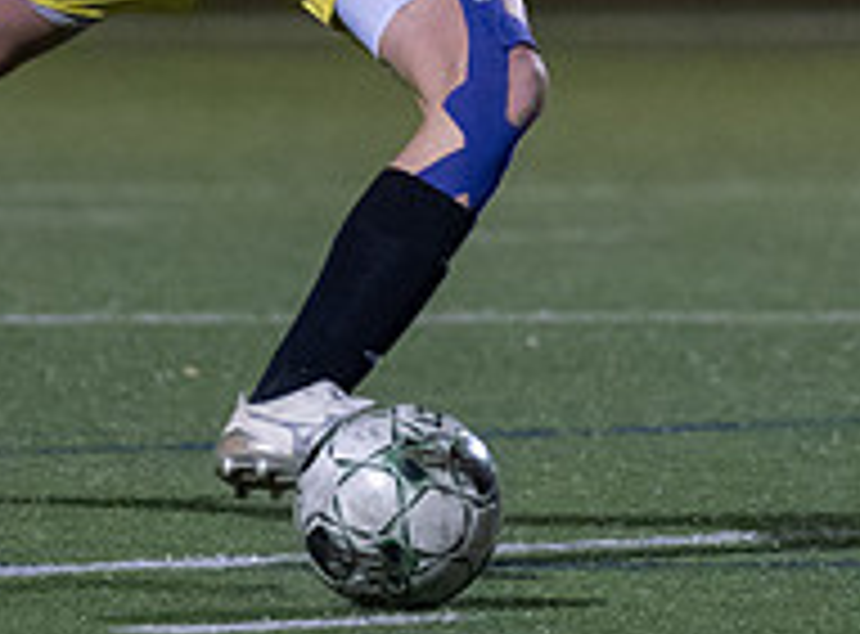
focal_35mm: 1148
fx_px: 28360
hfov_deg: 1.7
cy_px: -82
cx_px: 366
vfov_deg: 1.3
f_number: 2.8
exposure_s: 1/1000
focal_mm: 200
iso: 3200
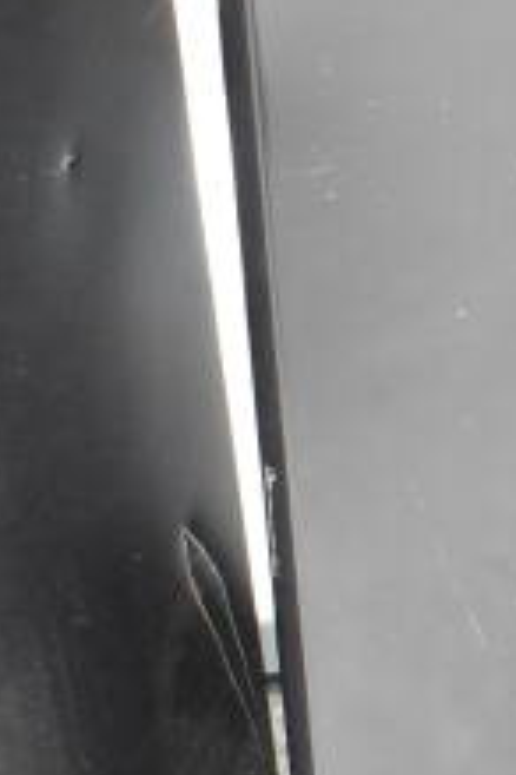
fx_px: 2687
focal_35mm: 125
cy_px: 354
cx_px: 1050
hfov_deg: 10.1
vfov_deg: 16.4
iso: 1600
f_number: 7.1
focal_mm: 20
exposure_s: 1/200
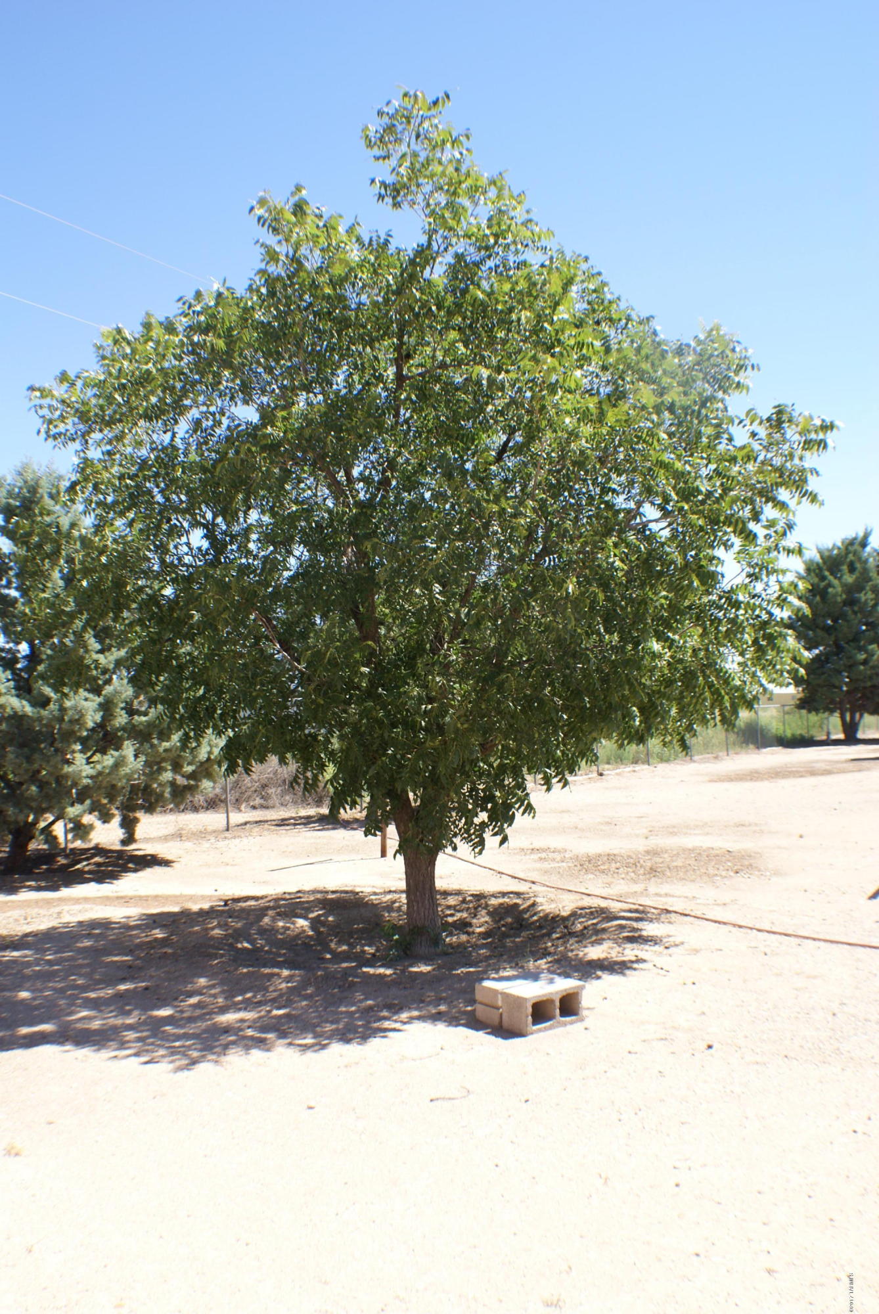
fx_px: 1425
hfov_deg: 34.3
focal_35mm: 39
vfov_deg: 49.5
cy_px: 657
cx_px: 440
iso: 100
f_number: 7.1
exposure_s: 1/60
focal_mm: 26
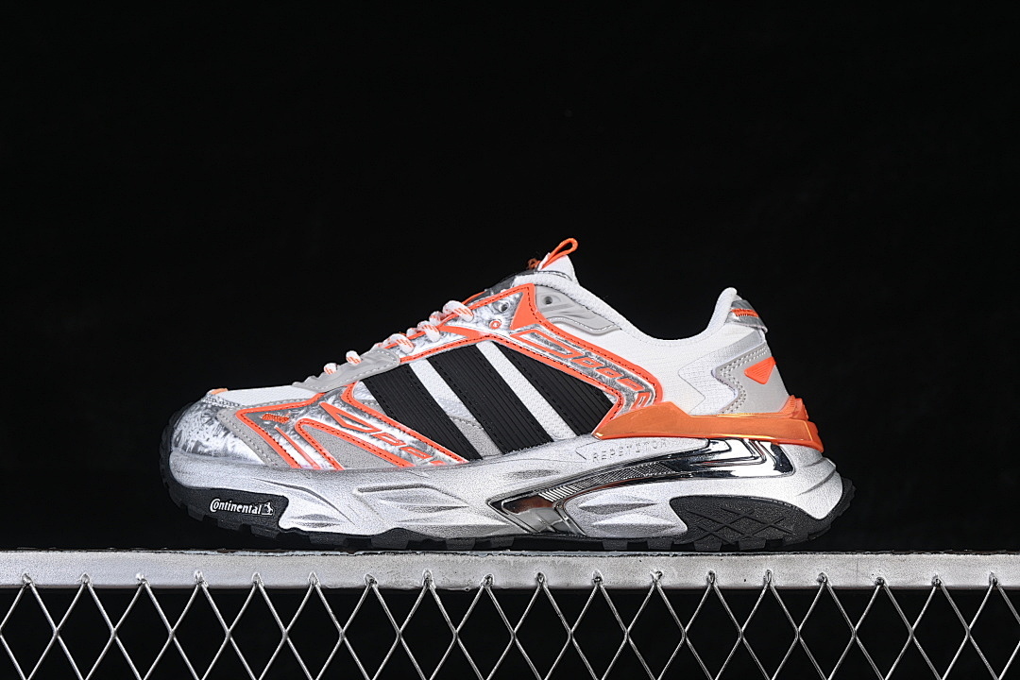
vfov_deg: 18.2
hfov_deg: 27.0
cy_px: 340
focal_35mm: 75
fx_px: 2125
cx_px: 510
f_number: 8
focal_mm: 50
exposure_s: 1/80
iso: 160
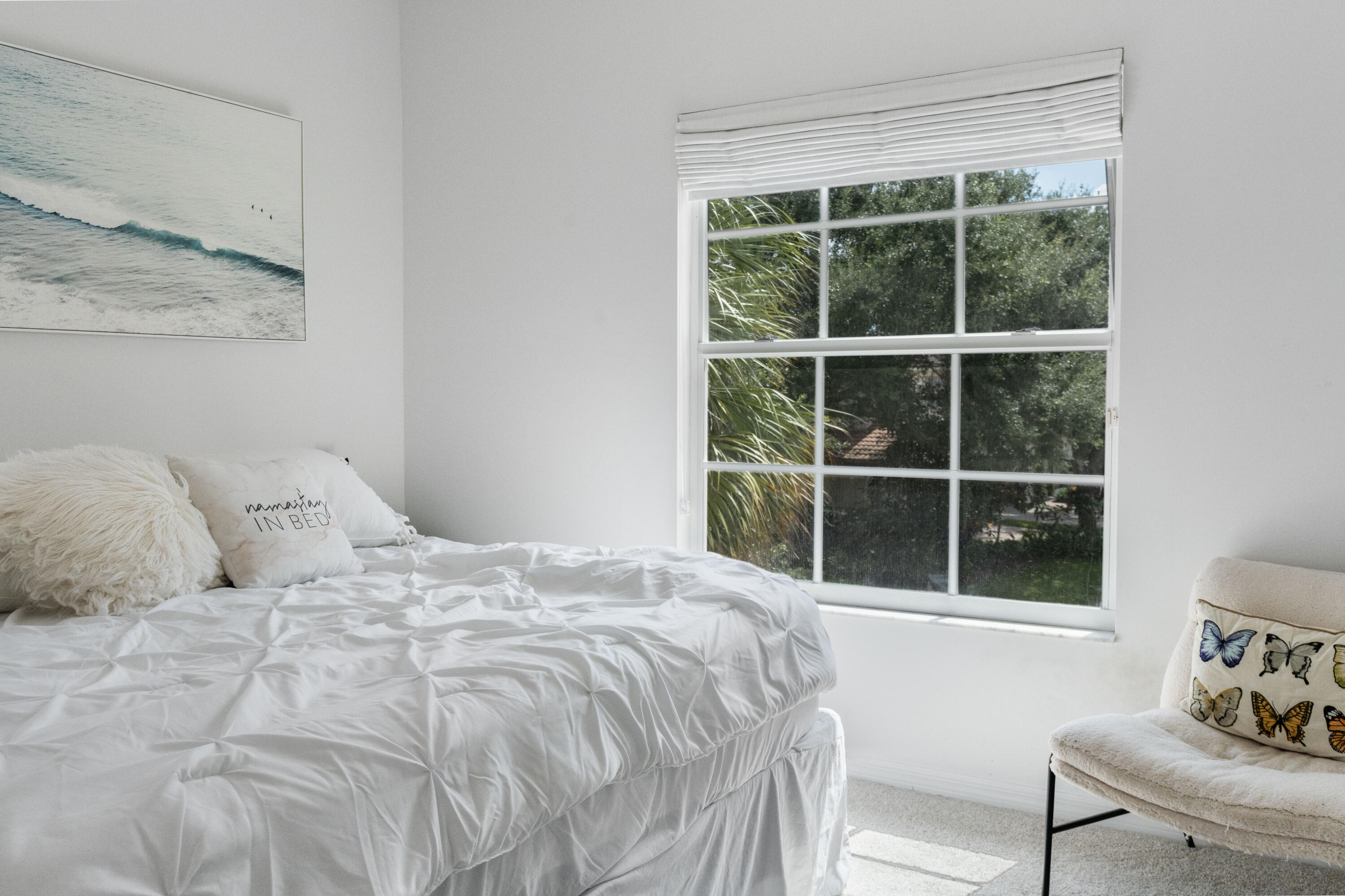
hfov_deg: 65.5
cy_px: 448
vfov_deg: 46.4
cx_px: 672
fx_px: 1046
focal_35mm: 28
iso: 3200
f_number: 9
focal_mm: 28
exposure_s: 1/640
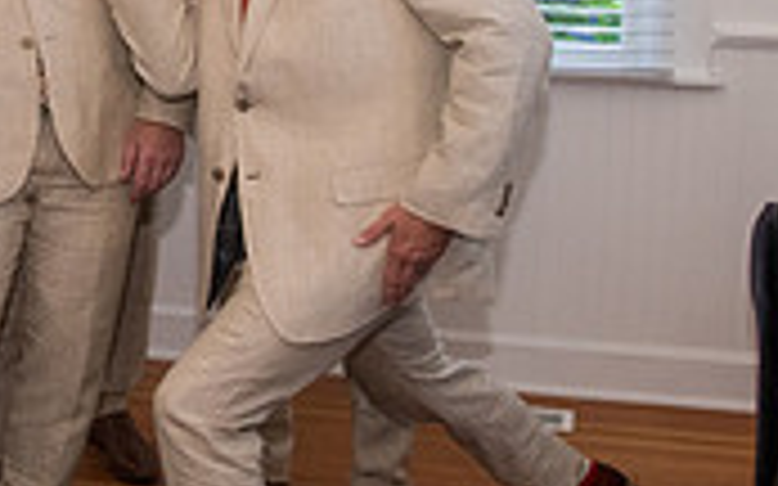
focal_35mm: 82
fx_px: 1738
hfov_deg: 24.1
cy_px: -7
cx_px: 0
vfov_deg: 15.6
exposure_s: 1/500
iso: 1000
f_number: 4.5
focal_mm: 24
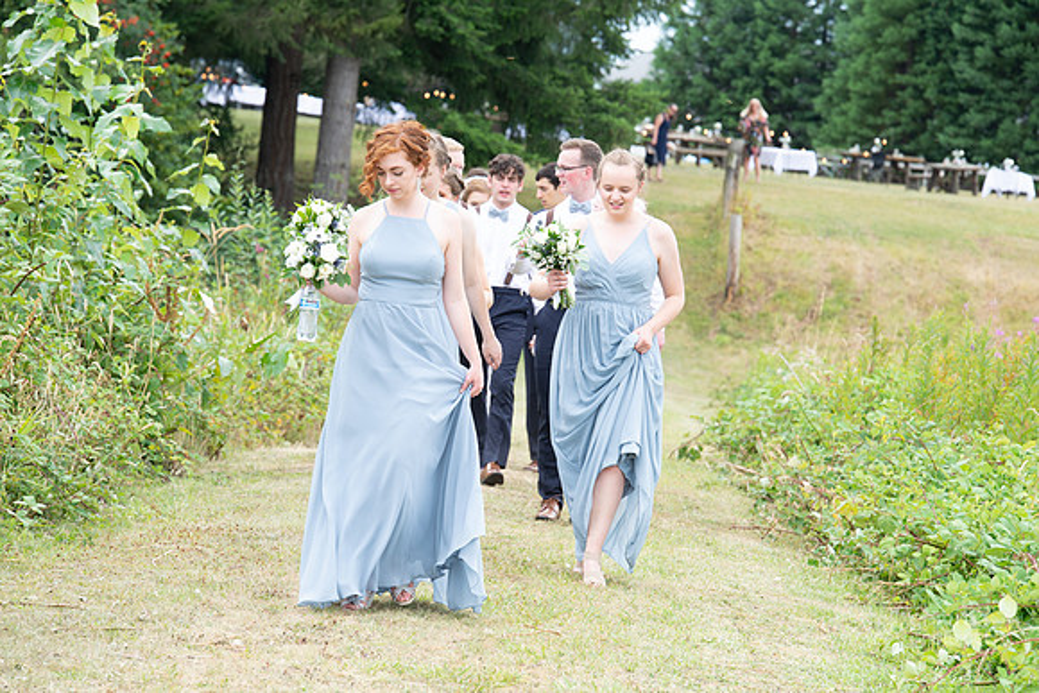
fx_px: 5196
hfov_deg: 11.4
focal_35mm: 180
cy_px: 346
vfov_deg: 7.6
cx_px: 520
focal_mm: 180
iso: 400
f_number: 9
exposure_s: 1/200
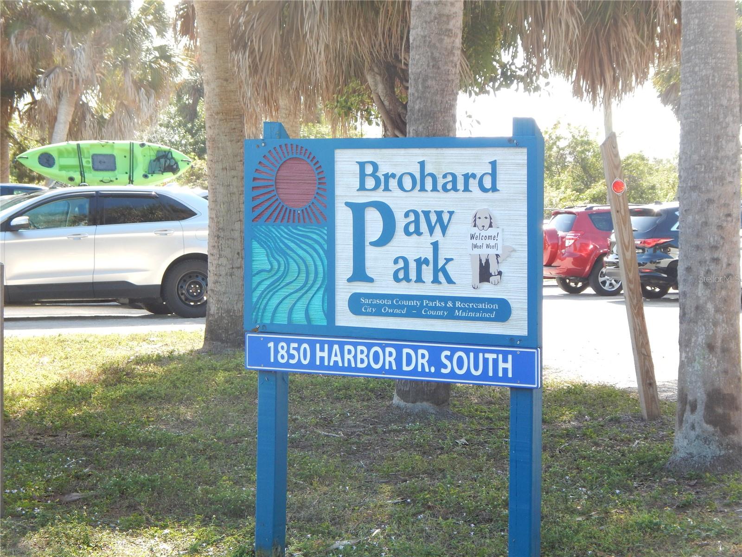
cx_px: 371
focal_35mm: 85
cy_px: 278
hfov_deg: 23.0
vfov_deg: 17.4
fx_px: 1822
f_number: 4.3
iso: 200
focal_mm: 15.3
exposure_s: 1/200
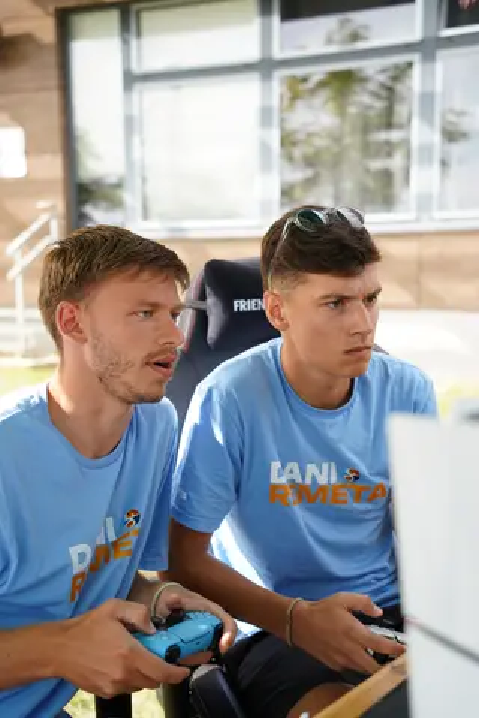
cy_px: 359
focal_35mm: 49
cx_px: 240
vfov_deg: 40.3
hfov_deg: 27.5
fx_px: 978
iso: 125
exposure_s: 1/80
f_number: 3.5
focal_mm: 49
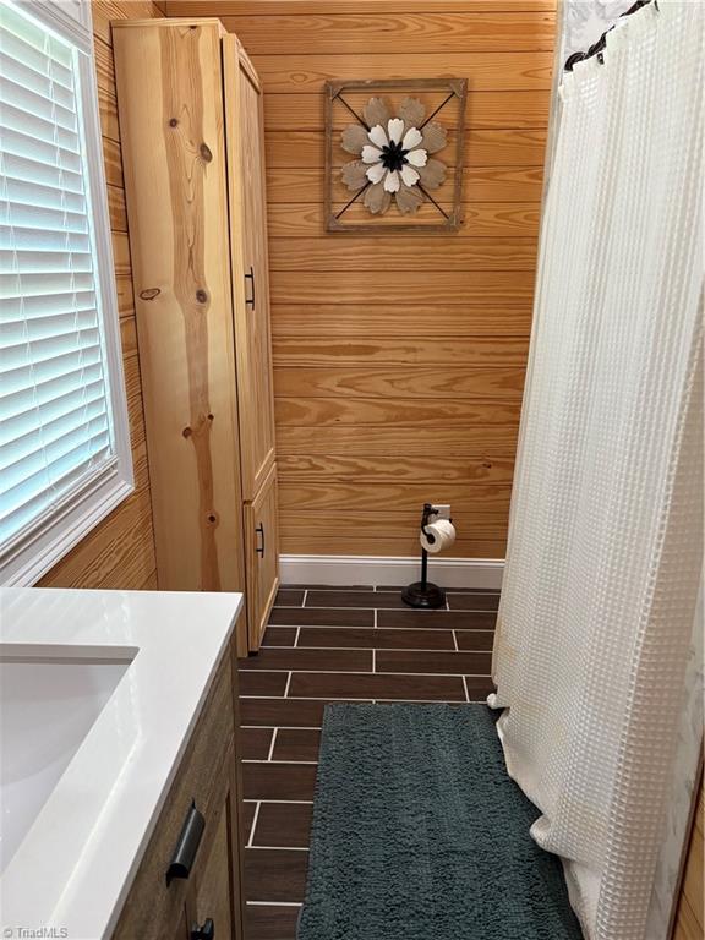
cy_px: 470
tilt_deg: -16.3
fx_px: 706
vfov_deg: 67.3
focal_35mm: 26
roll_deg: -0.7
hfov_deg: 53.1
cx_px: 352
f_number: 1.6
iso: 320
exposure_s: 1/60
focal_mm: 5.96
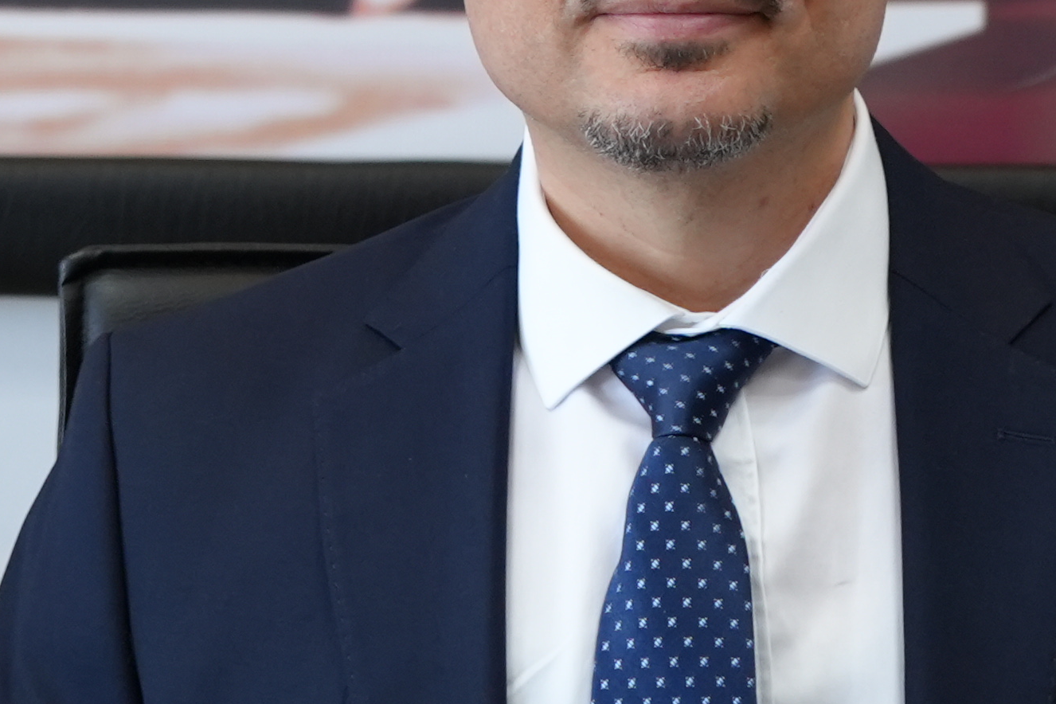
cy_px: -382
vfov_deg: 7.3
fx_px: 5426
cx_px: 819
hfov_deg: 11.1
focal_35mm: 185
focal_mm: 35
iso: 800
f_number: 4
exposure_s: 1/160
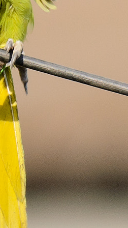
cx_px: 14
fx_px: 20817
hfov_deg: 0.4
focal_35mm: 3450
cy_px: 100
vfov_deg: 0.6
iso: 320
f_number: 5.6
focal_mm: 480
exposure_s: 1/640
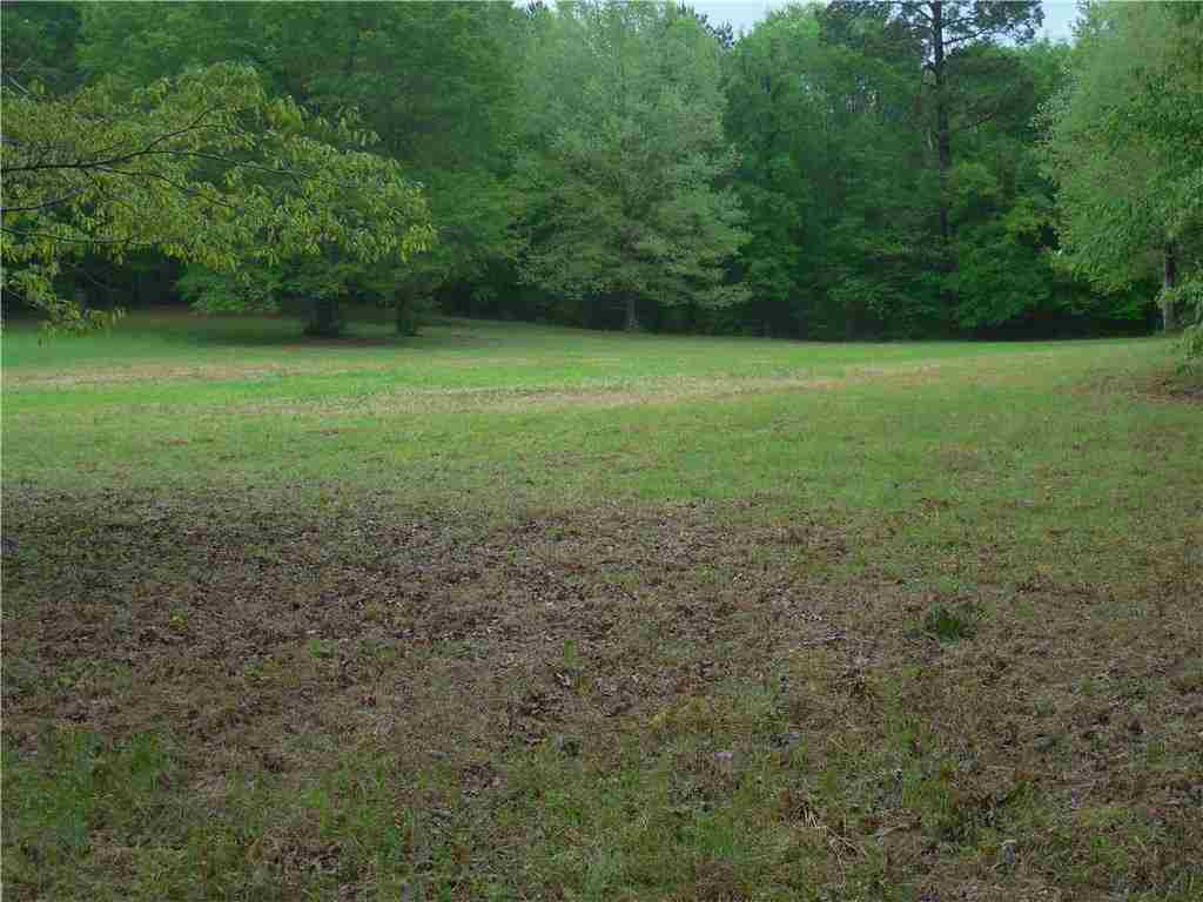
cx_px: 602
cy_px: 451
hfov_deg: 31.7
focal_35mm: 61
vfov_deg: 24.0
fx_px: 2120
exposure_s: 1/250
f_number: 4.3
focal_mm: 11
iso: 125
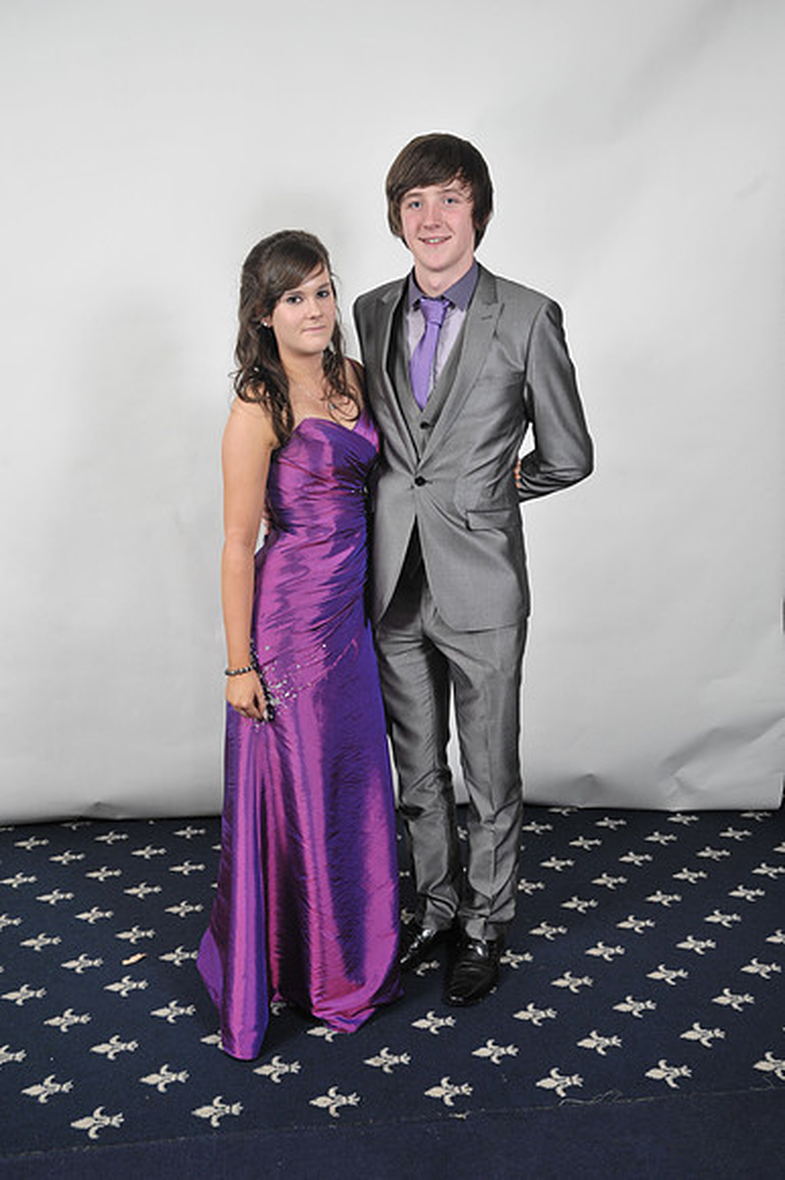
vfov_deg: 54.5
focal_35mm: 35
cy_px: 590
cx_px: 392
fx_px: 1146
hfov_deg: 37.8
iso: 1000
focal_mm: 35
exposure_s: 1/160
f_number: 7.1
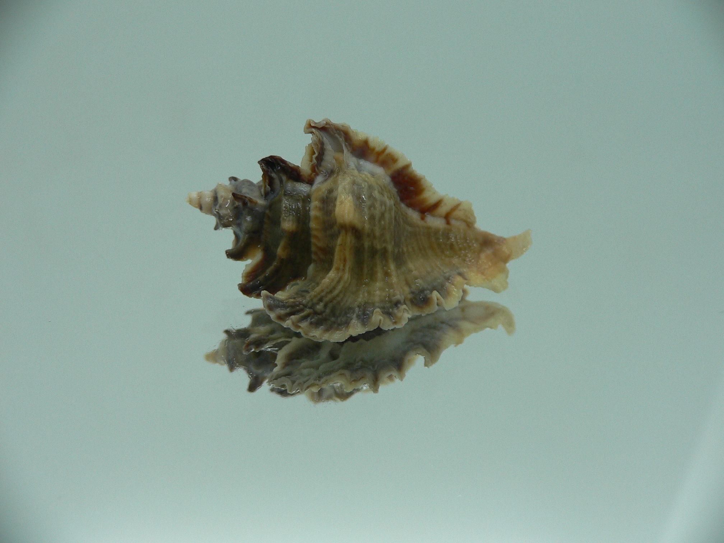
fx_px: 732
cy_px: 272
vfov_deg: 40.7
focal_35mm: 35
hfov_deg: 52.6
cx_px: 362
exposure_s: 1/60
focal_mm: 4.6
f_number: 2.8
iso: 80
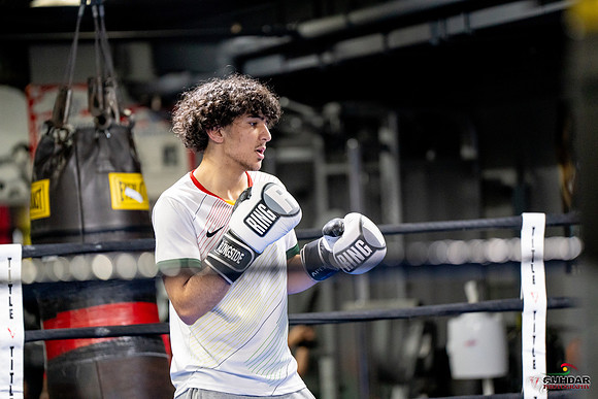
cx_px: 299
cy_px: 200
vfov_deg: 6.9
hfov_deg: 10.3
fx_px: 3323
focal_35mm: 200
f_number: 2.8
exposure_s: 1/500
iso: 5000
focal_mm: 200
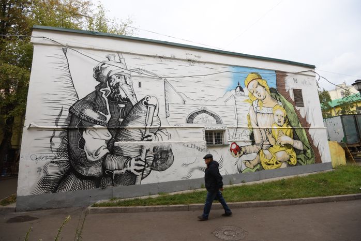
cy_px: 120
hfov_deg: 96.7
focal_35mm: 16
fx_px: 161
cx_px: 180
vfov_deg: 73.8
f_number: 5
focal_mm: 16
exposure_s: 1/200
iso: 64
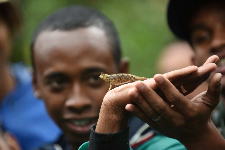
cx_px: 112
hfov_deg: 10.3
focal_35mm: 200
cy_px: 75
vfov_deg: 6.9
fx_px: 1250
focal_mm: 200
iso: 800
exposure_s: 1/60
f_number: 2.8
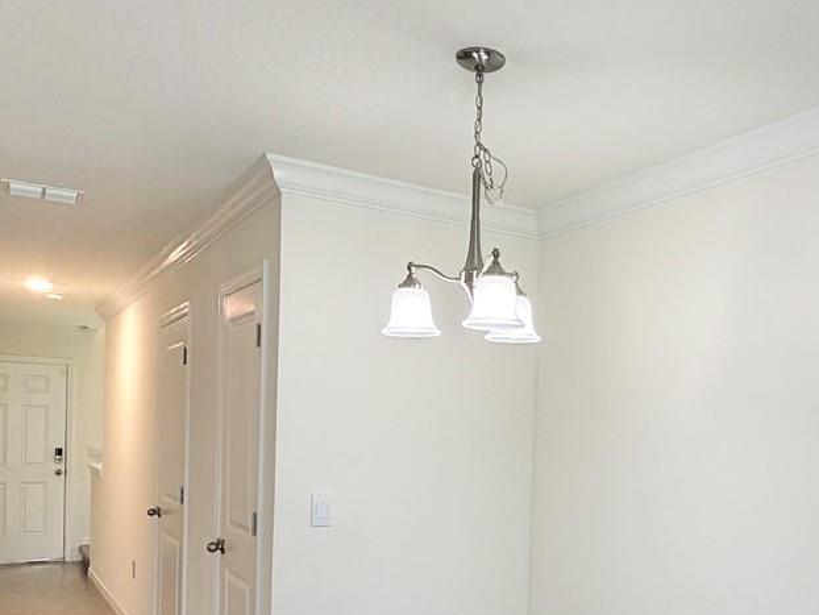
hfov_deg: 50.2
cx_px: 558
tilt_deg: -0.8
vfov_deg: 38.8
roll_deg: -1.3
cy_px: 452
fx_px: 852
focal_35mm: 36
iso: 160
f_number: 2.2
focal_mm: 2.22
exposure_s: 1/120
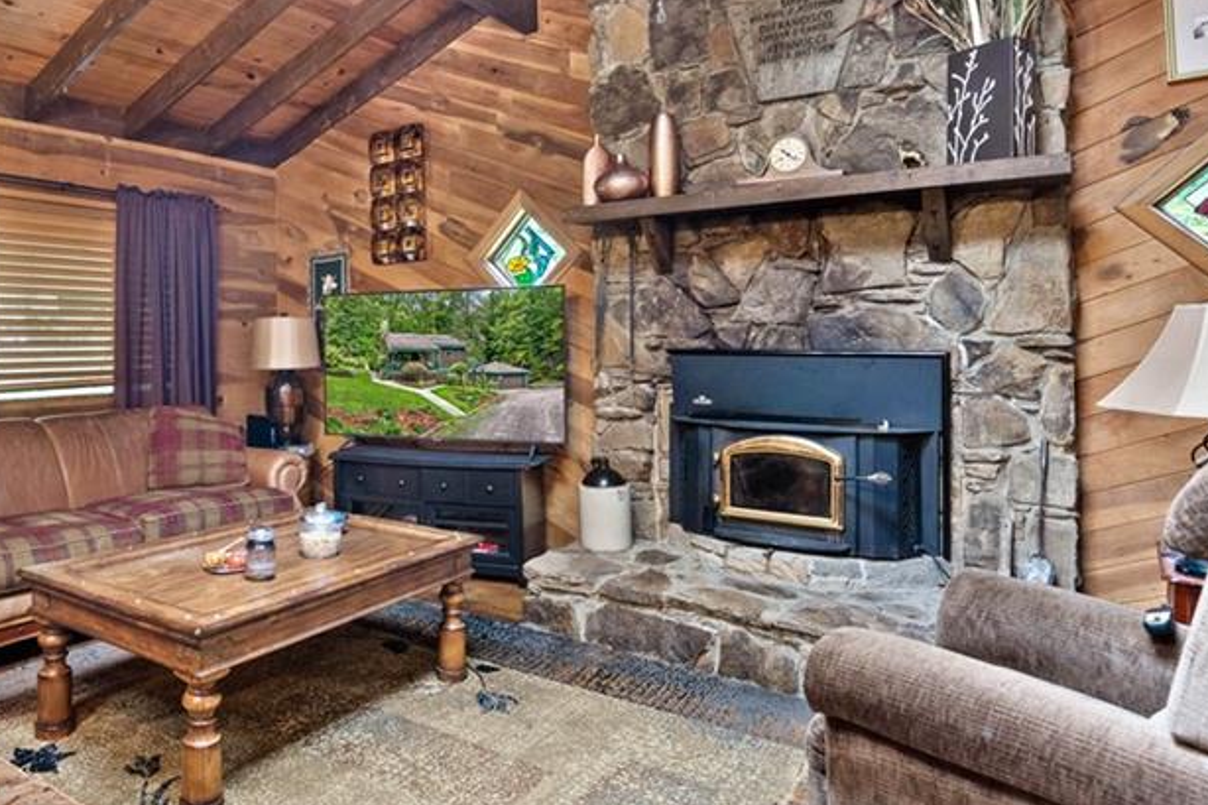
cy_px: 348
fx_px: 839
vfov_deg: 51.1
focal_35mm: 25
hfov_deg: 69.7
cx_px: 415
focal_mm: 15
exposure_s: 1/30
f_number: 2.8
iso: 1000
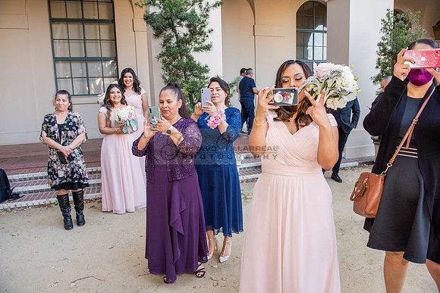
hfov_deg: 73.7
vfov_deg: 53.2
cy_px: 146
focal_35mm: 24
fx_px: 293
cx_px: 220
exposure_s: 1/200
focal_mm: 24
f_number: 4.5
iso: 640
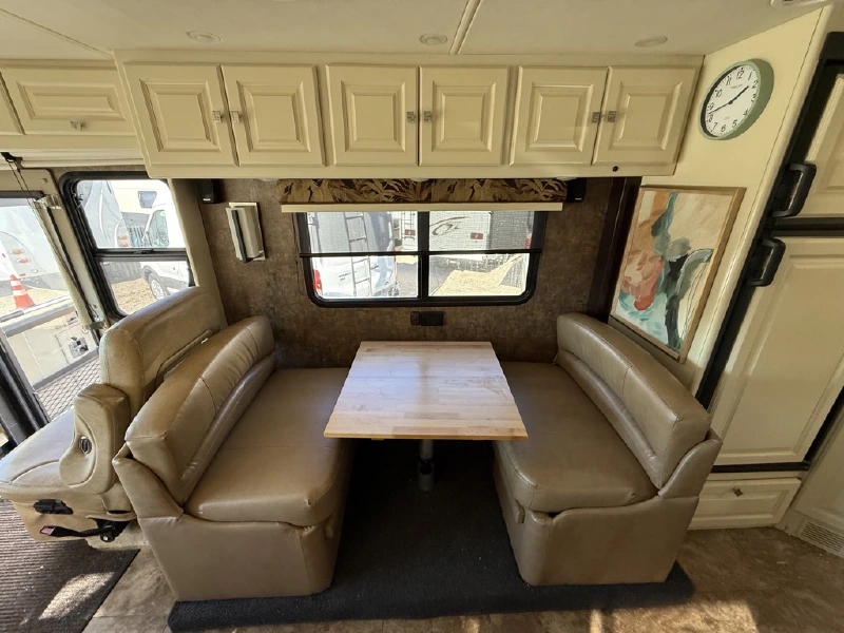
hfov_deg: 102.1
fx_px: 341
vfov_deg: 85.7
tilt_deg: -20.0
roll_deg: +0.3
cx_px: 422
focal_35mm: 14
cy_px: 316
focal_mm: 2.22
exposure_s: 1/99
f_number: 2.2
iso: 200
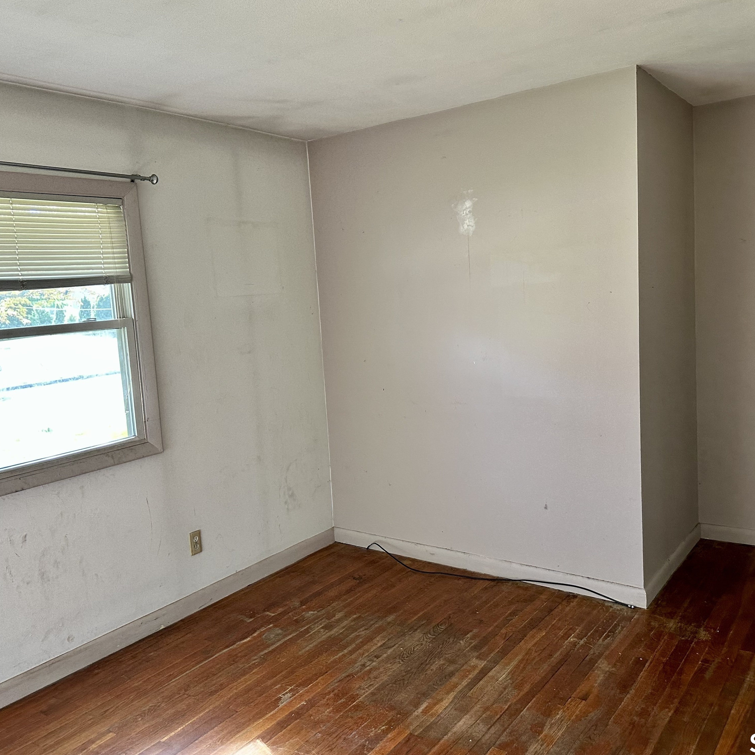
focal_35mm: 29
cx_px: 387
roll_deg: +4.6
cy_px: 374
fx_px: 716
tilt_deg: -7.5
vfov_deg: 55.6
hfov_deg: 55.6
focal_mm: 6.86
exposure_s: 1/68
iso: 250
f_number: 1.78
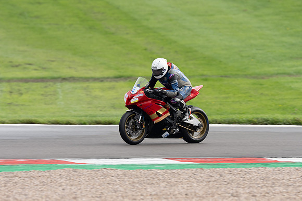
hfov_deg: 2.5
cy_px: 119
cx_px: 151
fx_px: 6787
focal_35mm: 809
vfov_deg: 1.7
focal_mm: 600
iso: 200
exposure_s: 1/500
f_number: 6.3
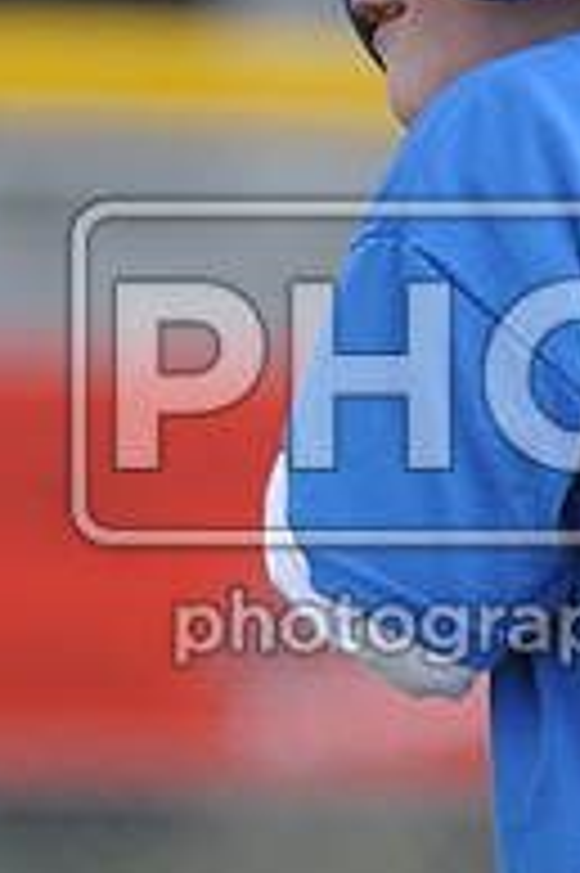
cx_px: 749
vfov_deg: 2.2
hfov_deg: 1.5
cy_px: 410
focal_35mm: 940
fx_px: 22756
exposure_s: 1/1000
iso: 400
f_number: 4
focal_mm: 210
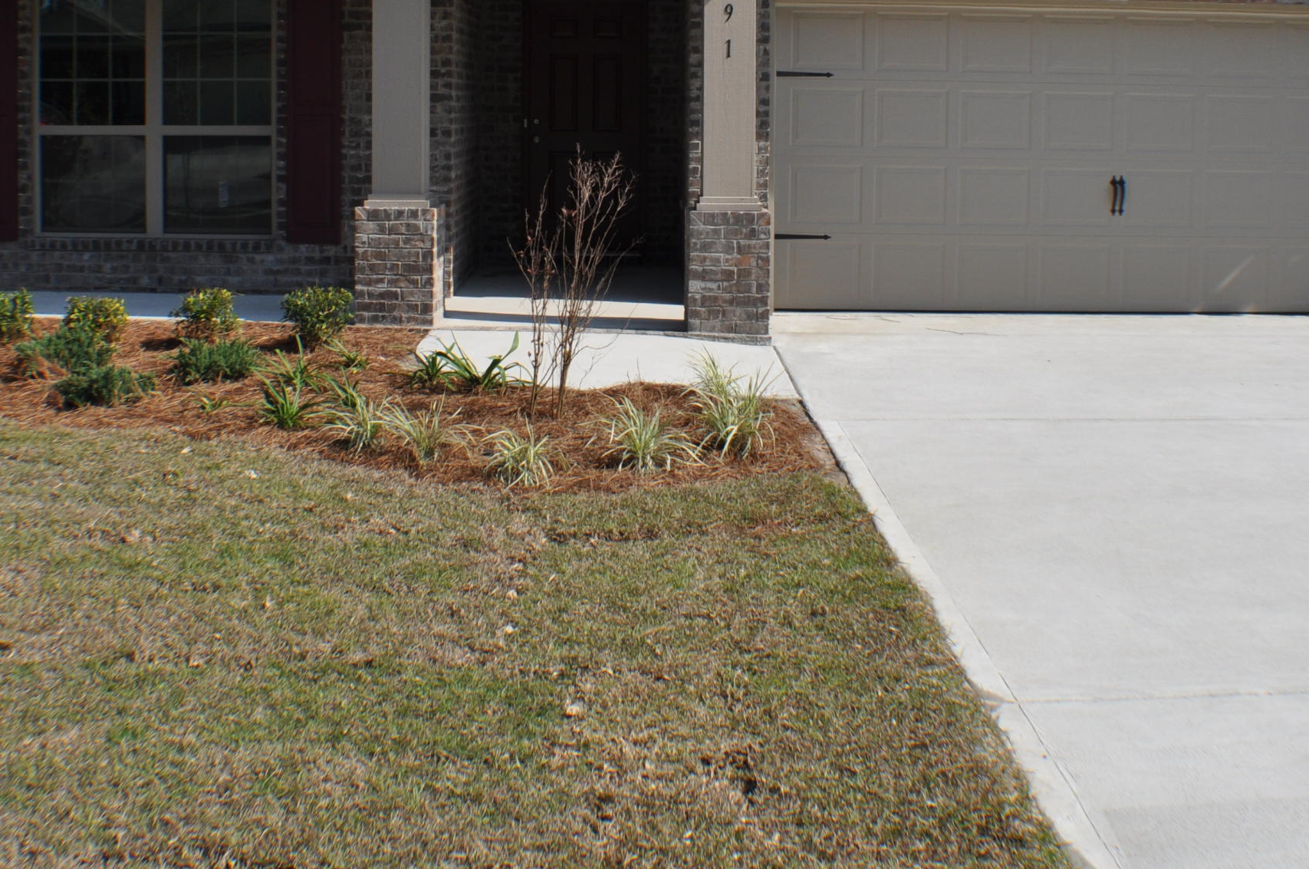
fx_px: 2106
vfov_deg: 23.0
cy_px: 166
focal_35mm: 58
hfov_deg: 34.5
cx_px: 588
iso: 200
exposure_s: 1/400
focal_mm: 22
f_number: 10
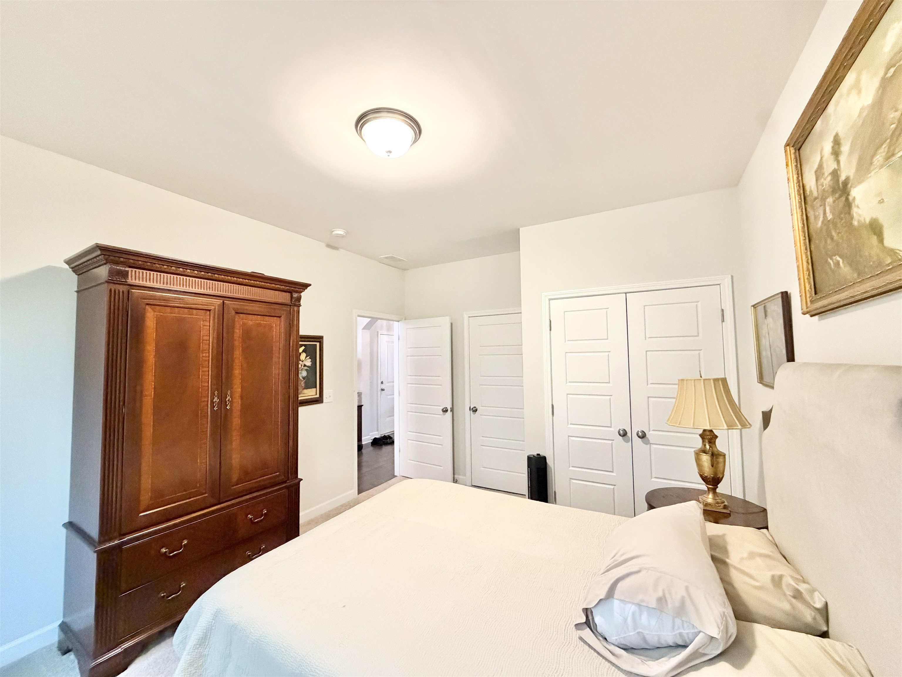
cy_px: 338
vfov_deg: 85.7
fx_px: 365
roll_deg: +0.8
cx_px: 451
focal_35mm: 14
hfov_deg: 102.1
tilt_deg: +1.9
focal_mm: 2.22
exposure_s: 1/60
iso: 640
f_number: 2.2
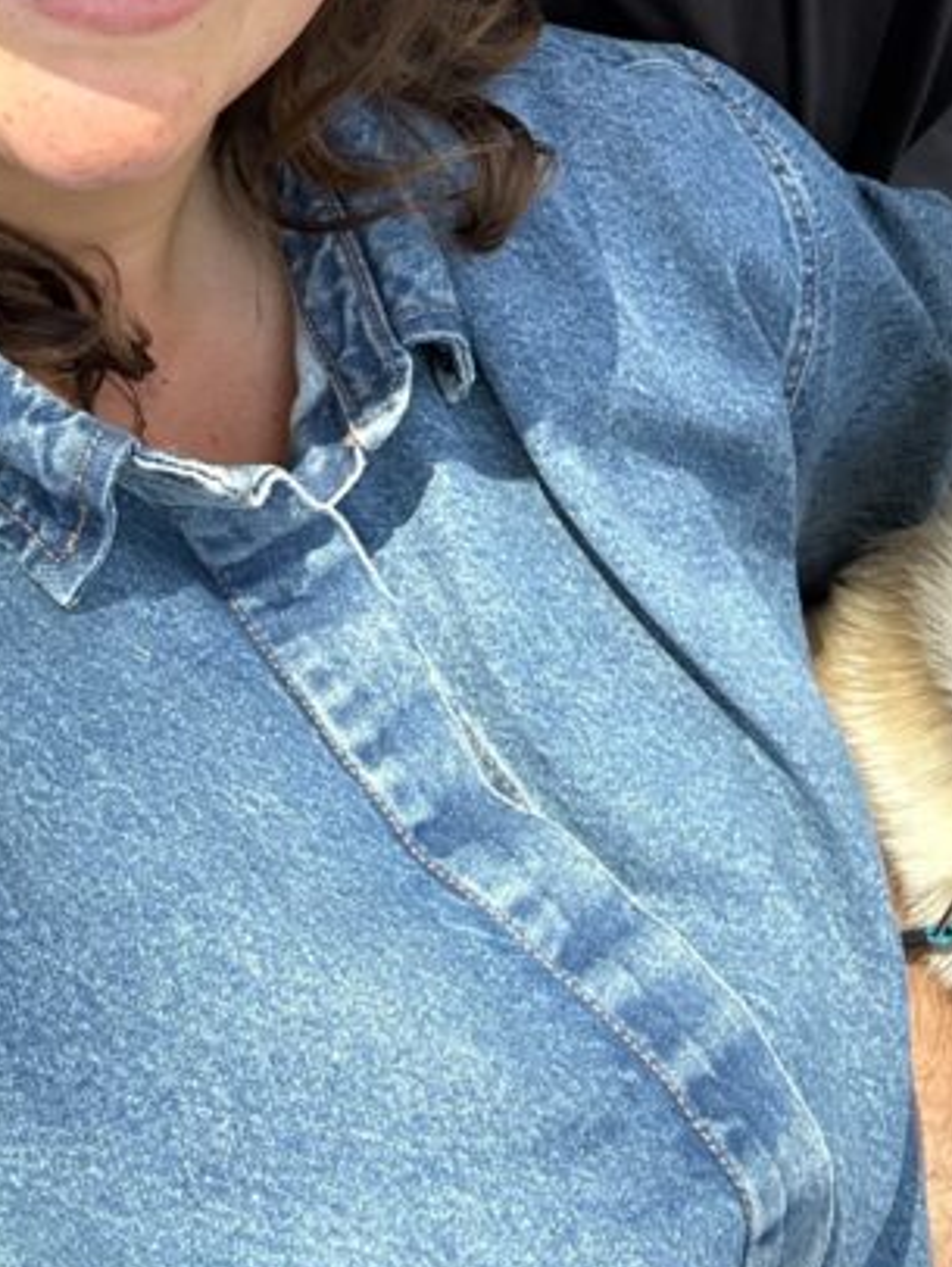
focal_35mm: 58
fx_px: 2125
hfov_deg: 25.2
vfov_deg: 28.9
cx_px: 577
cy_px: -237
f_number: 1.9
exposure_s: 1/172
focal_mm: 2.69
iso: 32
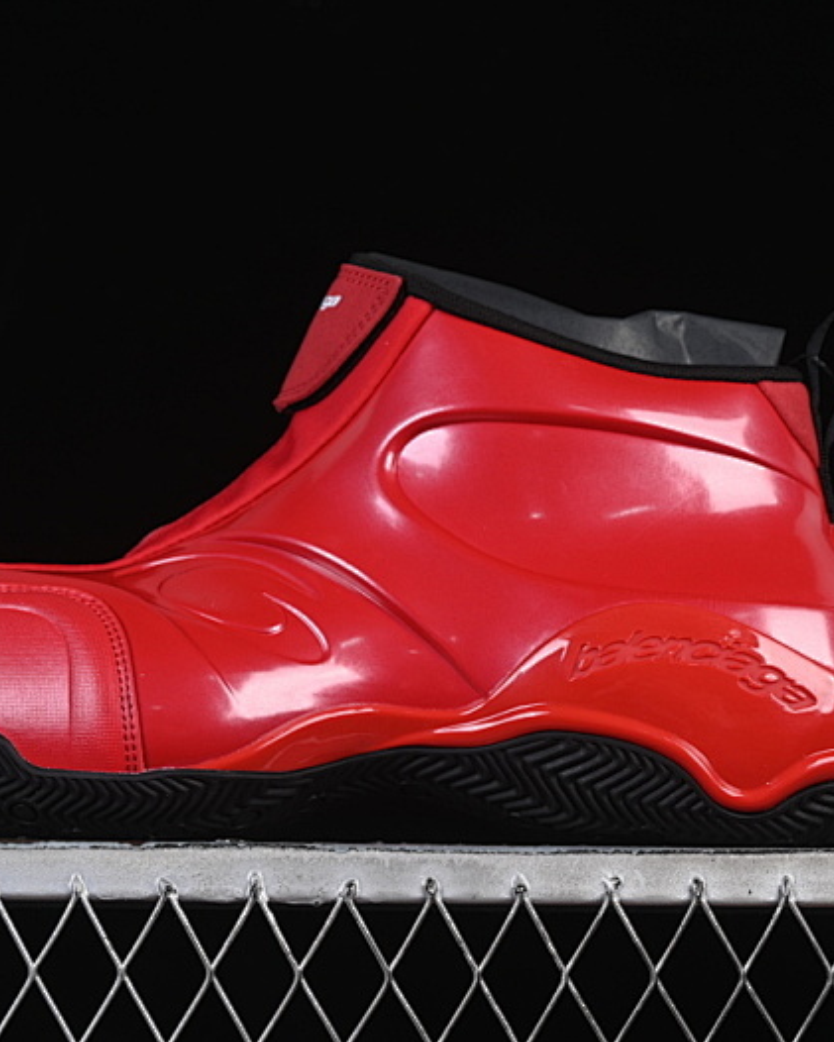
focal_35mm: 107
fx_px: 3300
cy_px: 516
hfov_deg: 14.4
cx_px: 359
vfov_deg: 17.9
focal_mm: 50
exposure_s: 1/80
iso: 160
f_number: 8
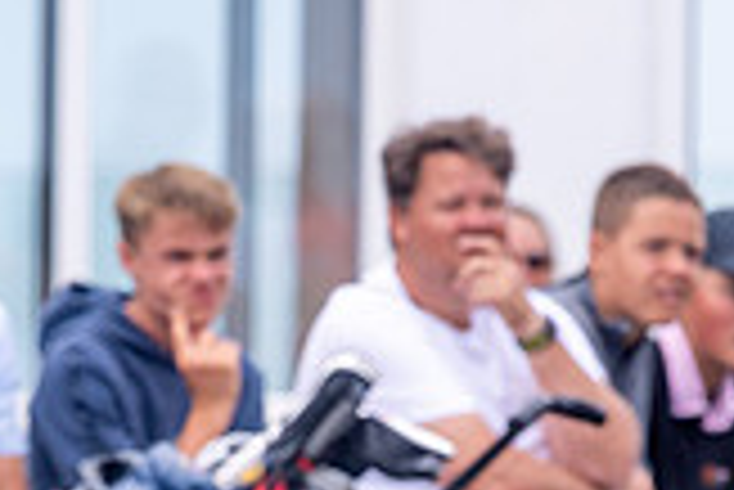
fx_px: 25243
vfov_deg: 1.1
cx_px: -175
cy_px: 783
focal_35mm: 1237
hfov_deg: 1.7
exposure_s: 1/640
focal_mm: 300
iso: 160
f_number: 5
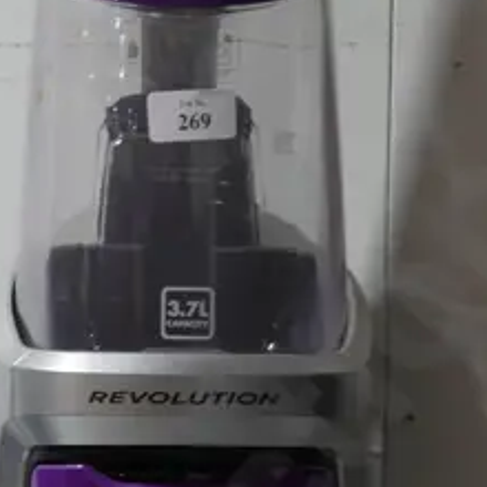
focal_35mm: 132
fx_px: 2101
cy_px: 578
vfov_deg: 12.9
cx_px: 218
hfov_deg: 13.2
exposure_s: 1/60
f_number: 3.6
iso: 250
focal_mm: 16
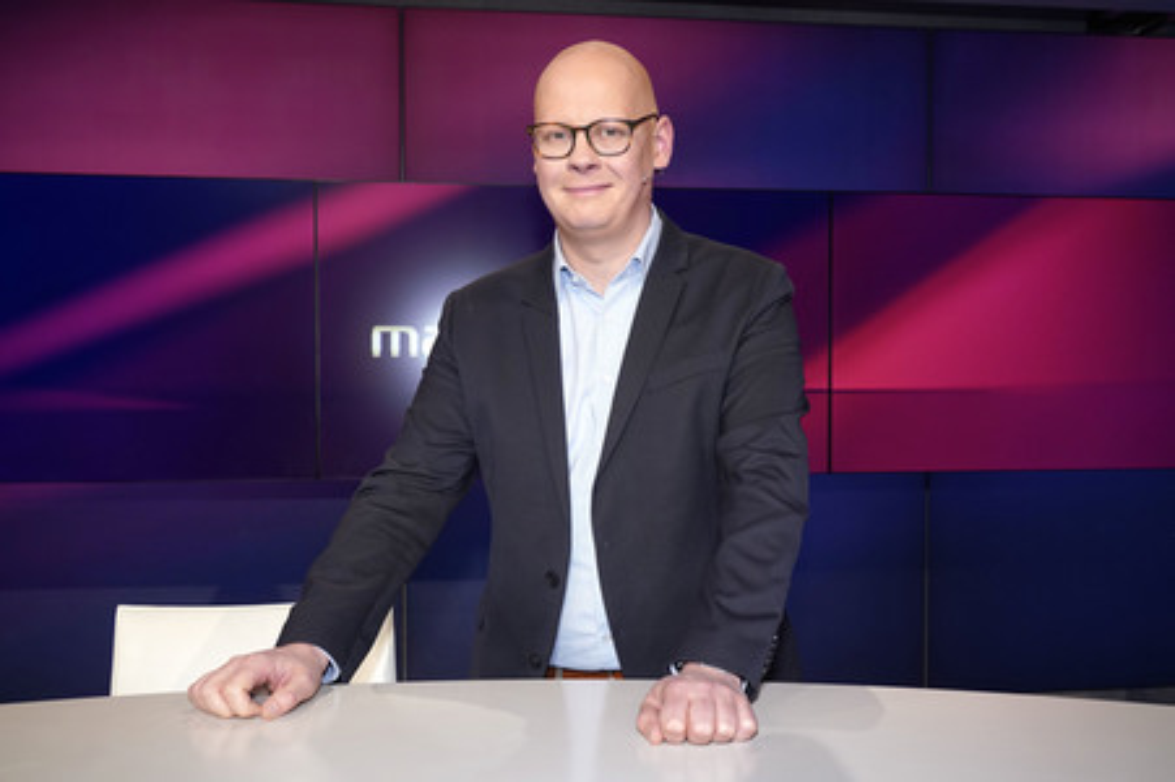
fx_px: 978
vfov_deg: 43.5
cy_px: 391
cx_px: 588
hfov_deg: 62.0
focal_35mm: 30
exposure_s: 1/160
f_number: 5
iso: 1600
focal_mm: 30
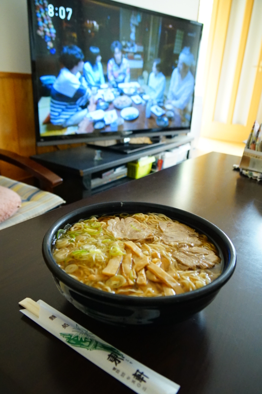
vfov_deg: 67.4
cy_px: 197
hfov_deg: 47.9
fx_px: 295
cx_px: 131
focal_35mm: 27
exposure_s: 1/60
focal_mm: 18
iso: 4000
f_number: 4
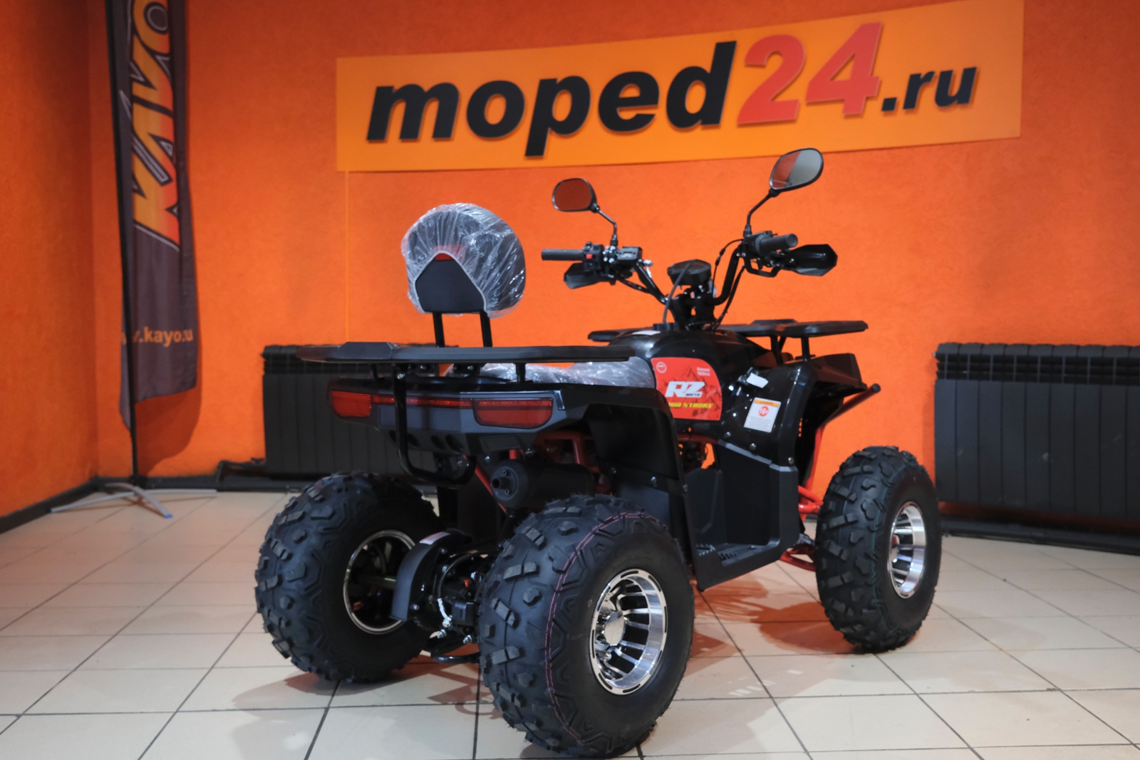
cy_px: 380
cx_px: 570
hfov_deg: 54.4
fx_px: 1108
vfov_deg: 37.9
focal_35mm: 35
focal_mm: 23.5
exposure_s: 1/200
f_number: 4
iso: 3200
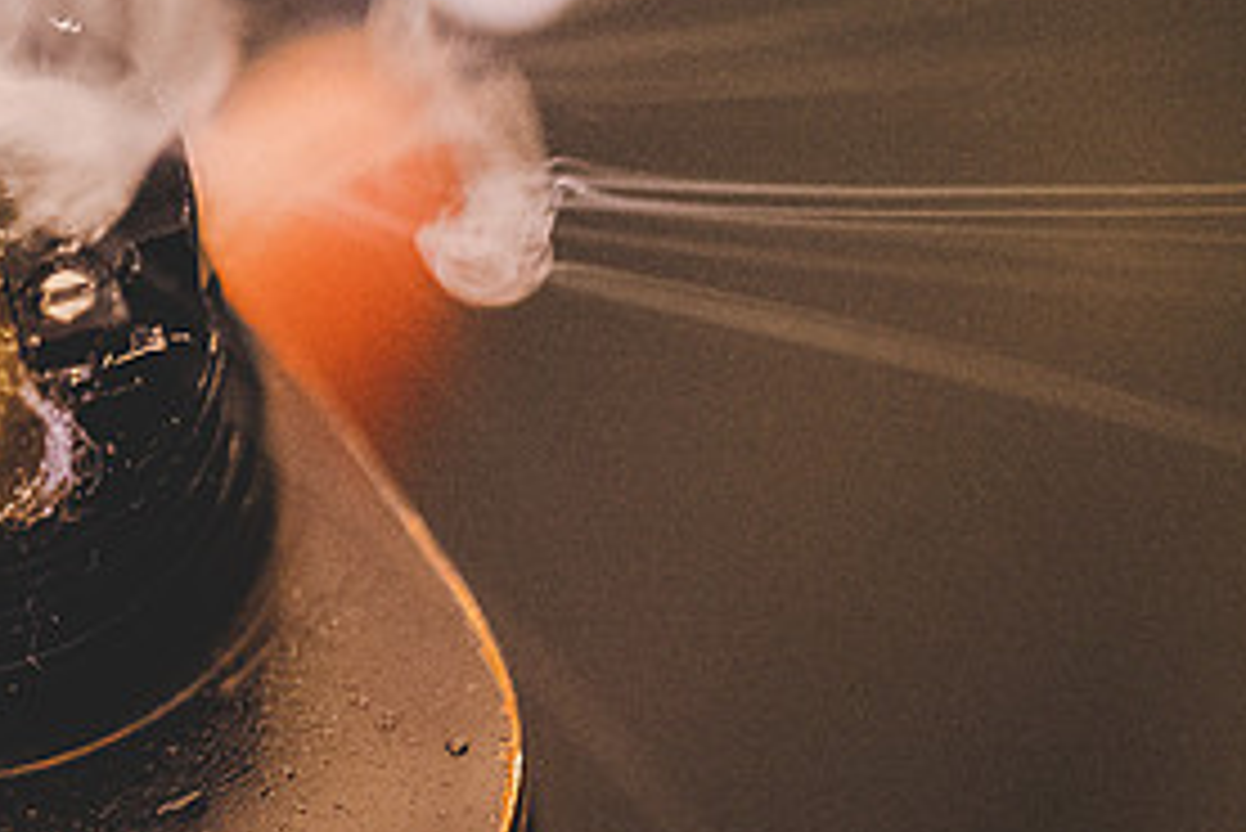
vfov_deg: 4.9
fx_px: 9661
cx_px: -13
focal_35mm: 279
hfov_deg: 7.3
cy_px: 68
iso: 6400
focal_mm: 64
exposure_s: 1/125
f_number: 2
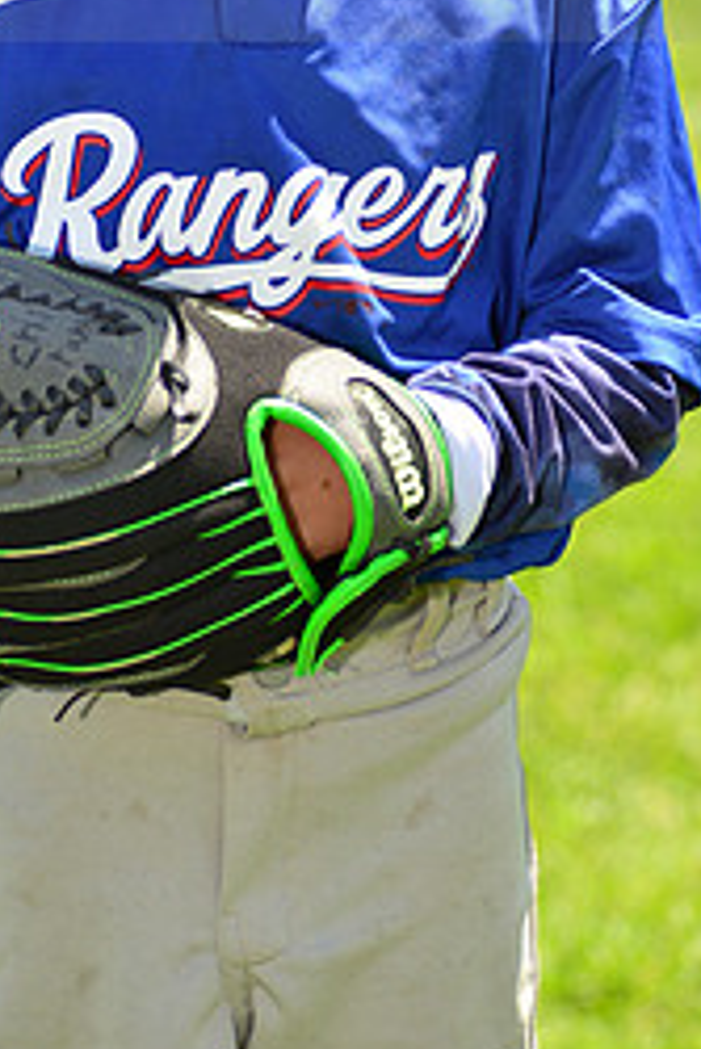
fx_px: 9829
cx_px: 288
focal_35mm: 337
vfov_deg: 6.1
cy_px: -92
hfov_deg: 4.1
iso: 100
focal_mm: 145
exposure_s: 1/250
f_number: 5
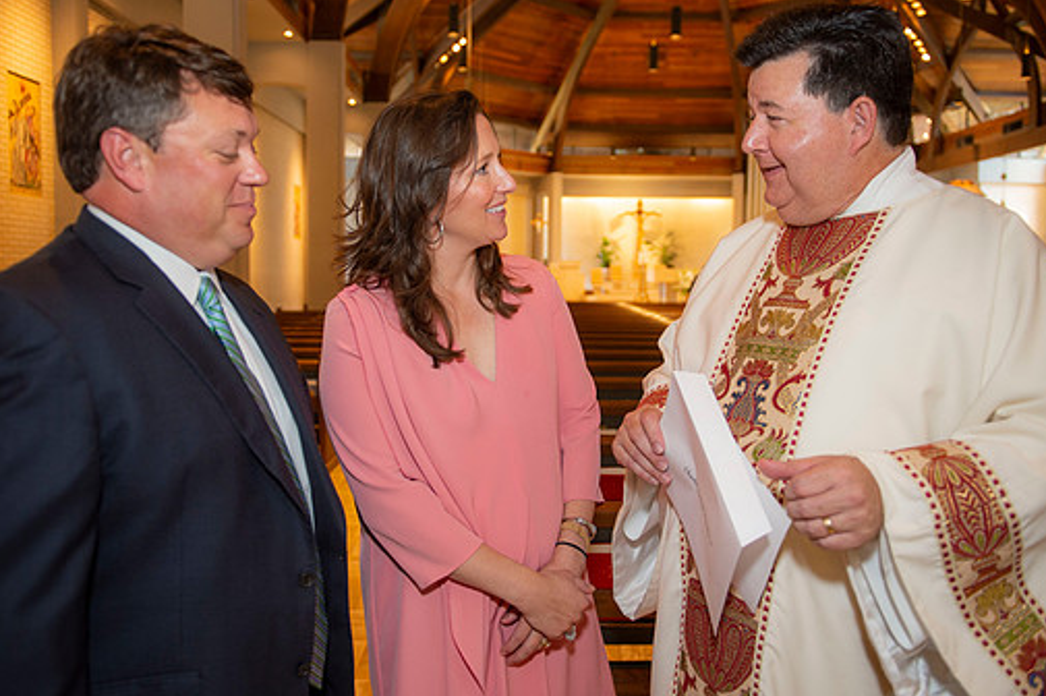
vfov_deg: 42.3
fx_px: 900
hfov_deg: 60.3
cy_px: 334
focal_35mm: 31
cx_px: 518
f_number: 2.8
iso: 1000
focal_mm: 27
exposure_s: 1/100
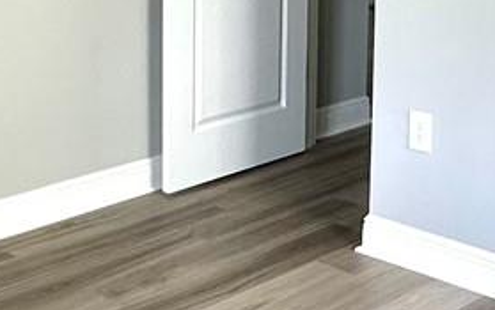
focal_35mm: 85
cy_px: -50
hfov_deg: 24.3
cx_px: 216
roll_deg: -0.4
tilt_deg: -6.8
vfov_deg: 14.9
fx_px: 1148
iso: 160
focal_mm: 2.22
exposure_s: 1/99
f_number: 2.2
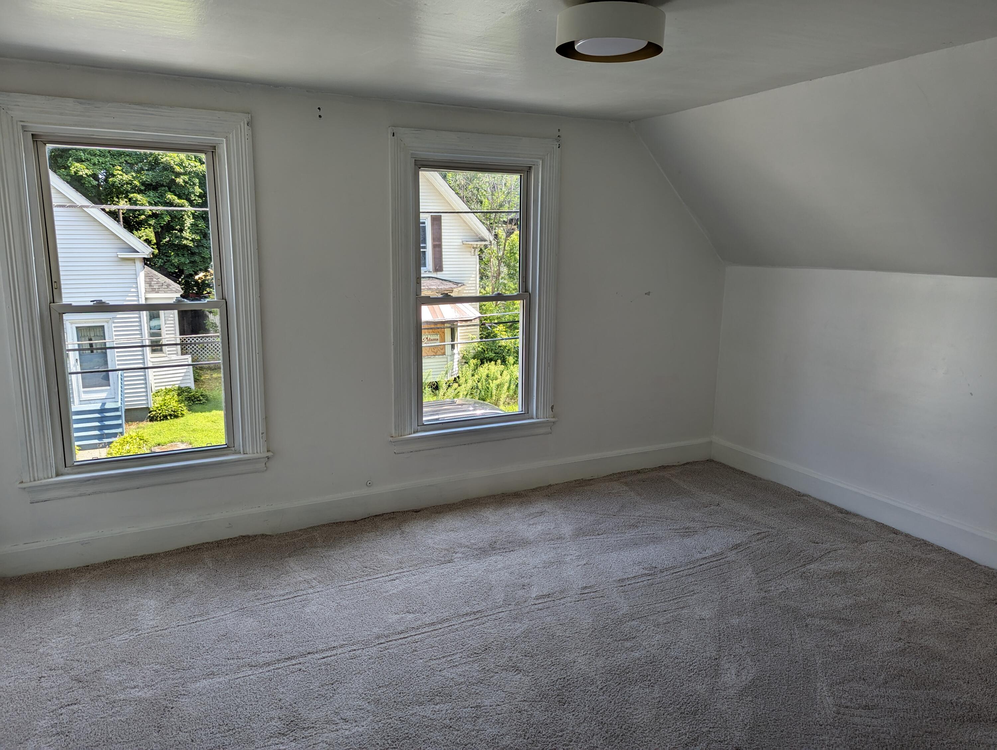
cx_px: 498
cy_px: 375
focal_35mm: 24
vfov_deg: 56.9
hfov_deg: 71.5
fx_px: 692
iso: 41
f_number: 1.85
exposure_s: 1/415
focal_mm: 6.81
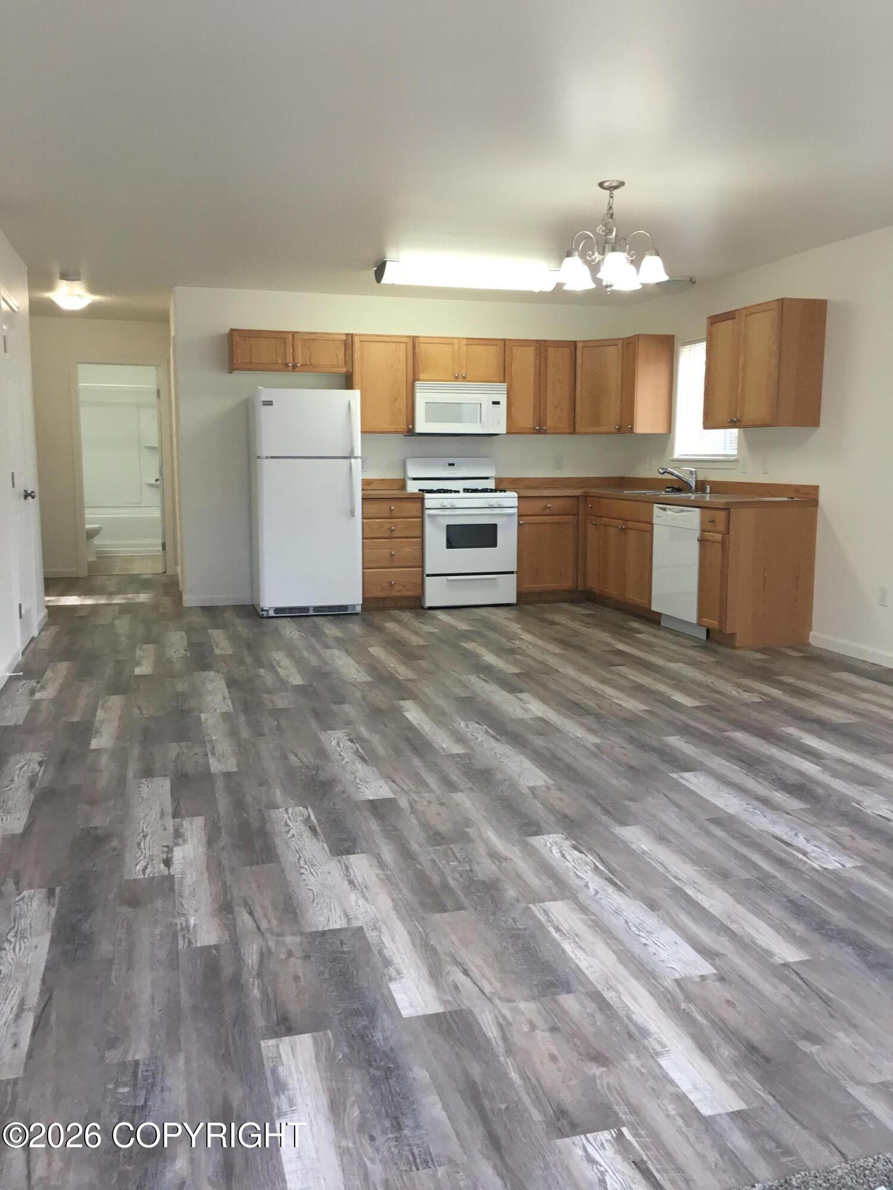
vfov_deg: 61.7
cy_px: 595
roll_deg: -0.4
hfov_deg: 48.2
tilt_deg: -7.6
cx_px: 446
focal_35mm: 29
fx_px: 997
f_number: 2.2
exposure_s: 1/30
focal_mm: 4.15
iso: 25
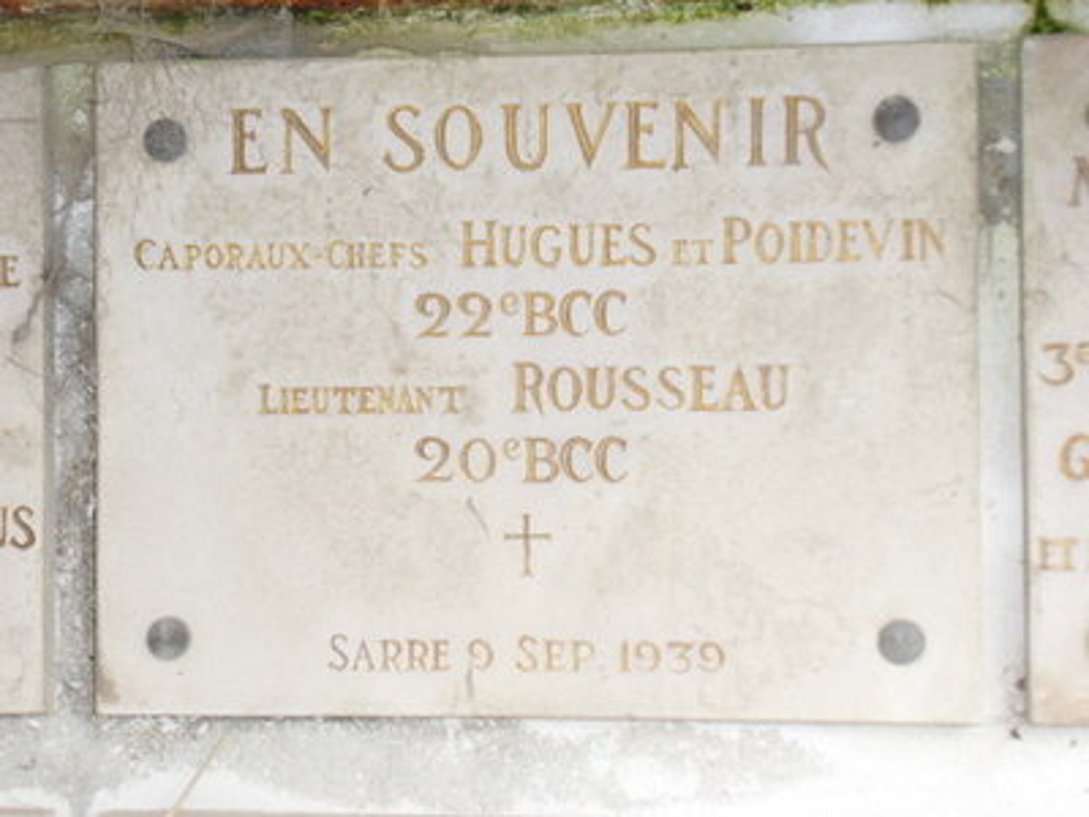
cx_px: 544
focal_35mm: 79
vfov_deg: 18.7
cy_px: 408
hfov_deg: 24.7
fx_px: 2485
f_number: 5.3
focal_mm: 14.2
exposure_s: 1/45
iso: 200
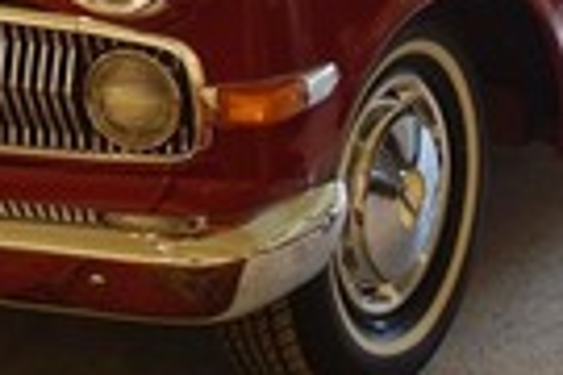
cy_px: -121
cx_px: 13
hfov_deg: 13.4
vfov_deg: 8.9
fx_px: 2361
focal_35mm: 151
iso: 160
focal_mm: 12.78
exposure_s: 1/40
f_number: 2.8
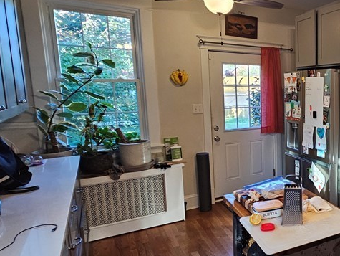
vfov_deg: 49.8
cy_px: 123
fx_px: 275
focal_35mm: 28
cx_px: 340
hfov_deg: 51.0
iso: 160
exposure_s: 1/60
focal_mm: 2.2
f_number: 2.2
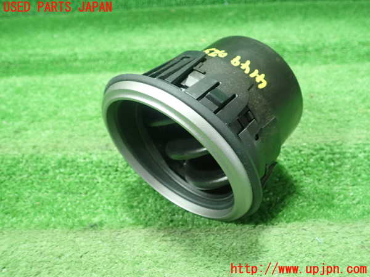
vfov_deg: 46.8
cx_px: 185
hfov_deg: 60.0
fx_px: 321
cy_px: 138
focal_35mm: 30
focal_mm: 5.5
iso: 800
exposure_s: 1/80
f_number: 2.3
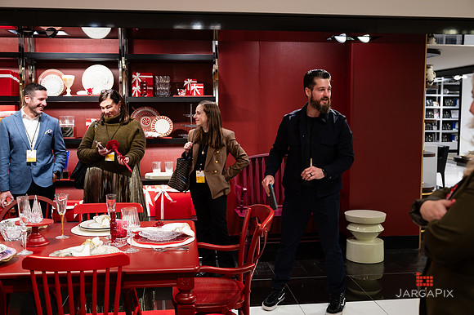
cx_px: 237
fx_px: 505
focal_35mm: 38
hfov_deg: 50.2
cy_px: 158
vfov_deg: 34.7
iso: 640
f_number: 3.2
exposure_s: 1/160
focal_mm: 37
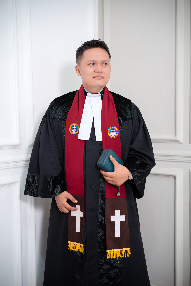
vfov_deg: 39.6
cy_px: 143
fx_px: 398
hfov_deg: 27.0
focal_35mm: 50
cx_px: 96
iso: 200
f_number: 2.8
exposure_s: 1/125
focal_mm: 50
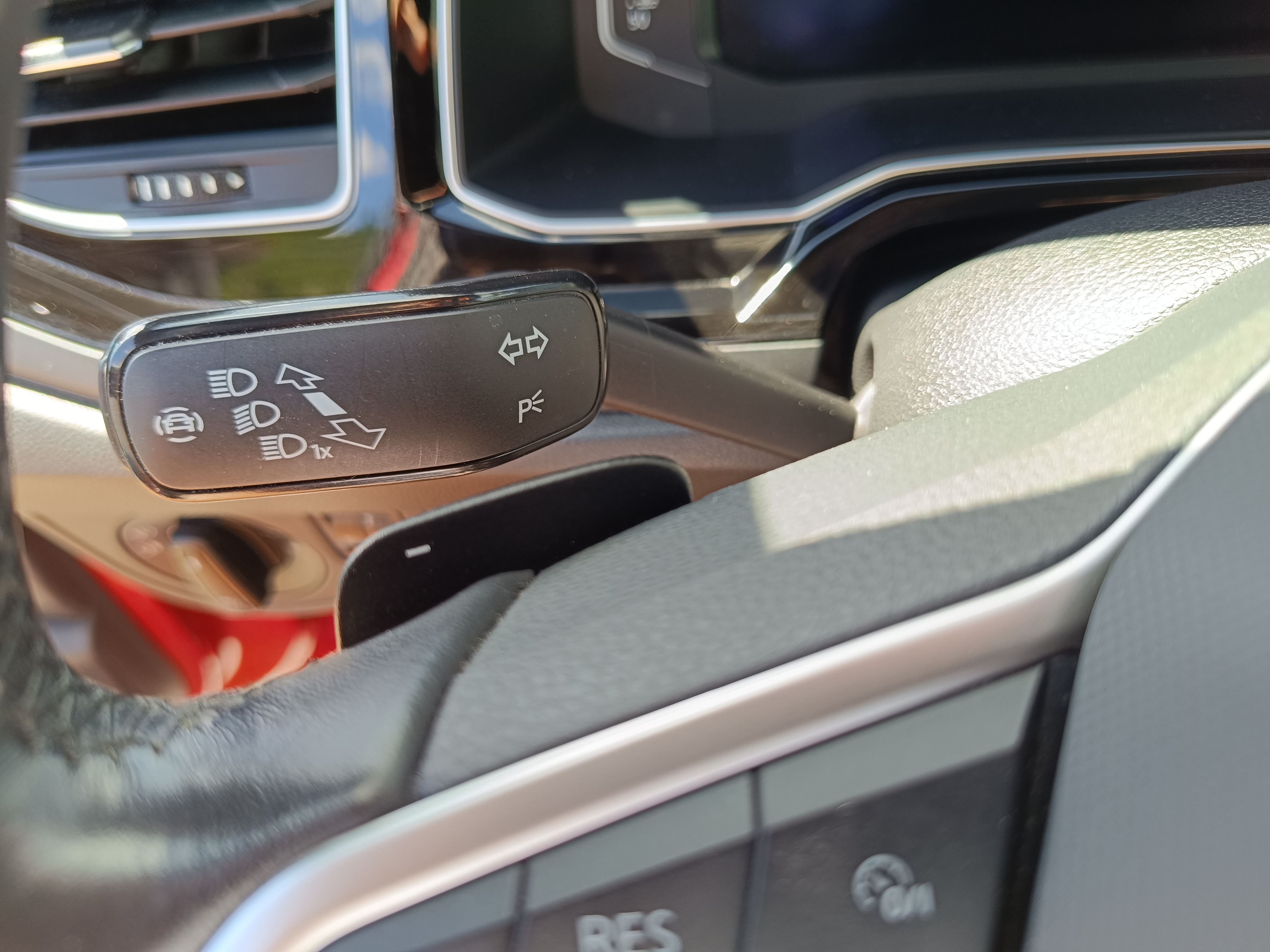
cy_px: 476
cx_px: 635
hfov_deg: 71.6
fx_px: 881
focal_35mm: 24
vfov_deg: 56.8
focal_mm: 5.59
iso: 95
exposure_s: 1/101
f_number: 1.88
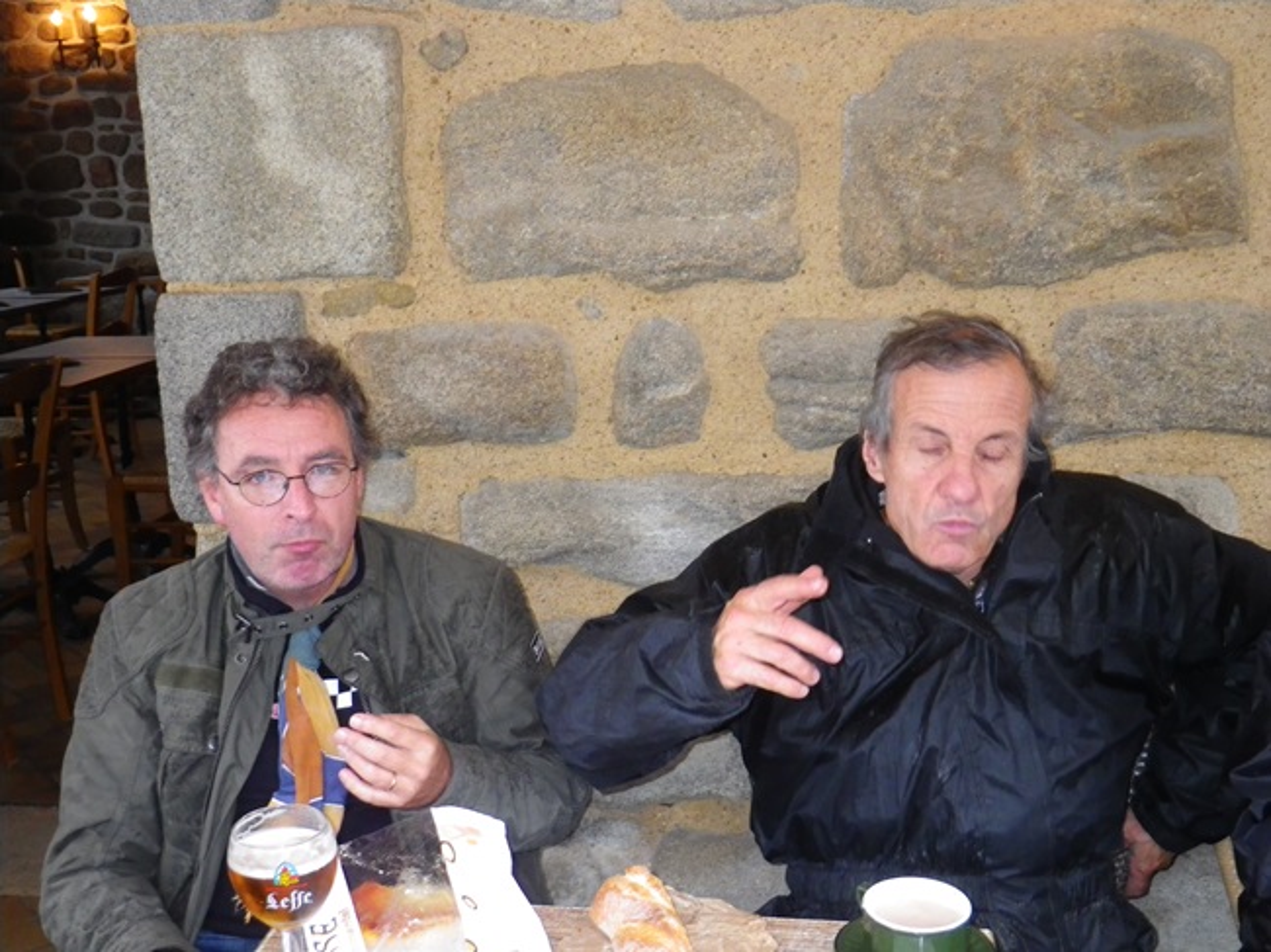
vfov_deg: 34.3
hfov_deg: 44.8
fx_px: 1542
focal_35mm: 42
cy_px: 476
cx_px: 636
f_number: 4.2
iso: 400
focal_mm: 7.5
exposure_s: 1/60
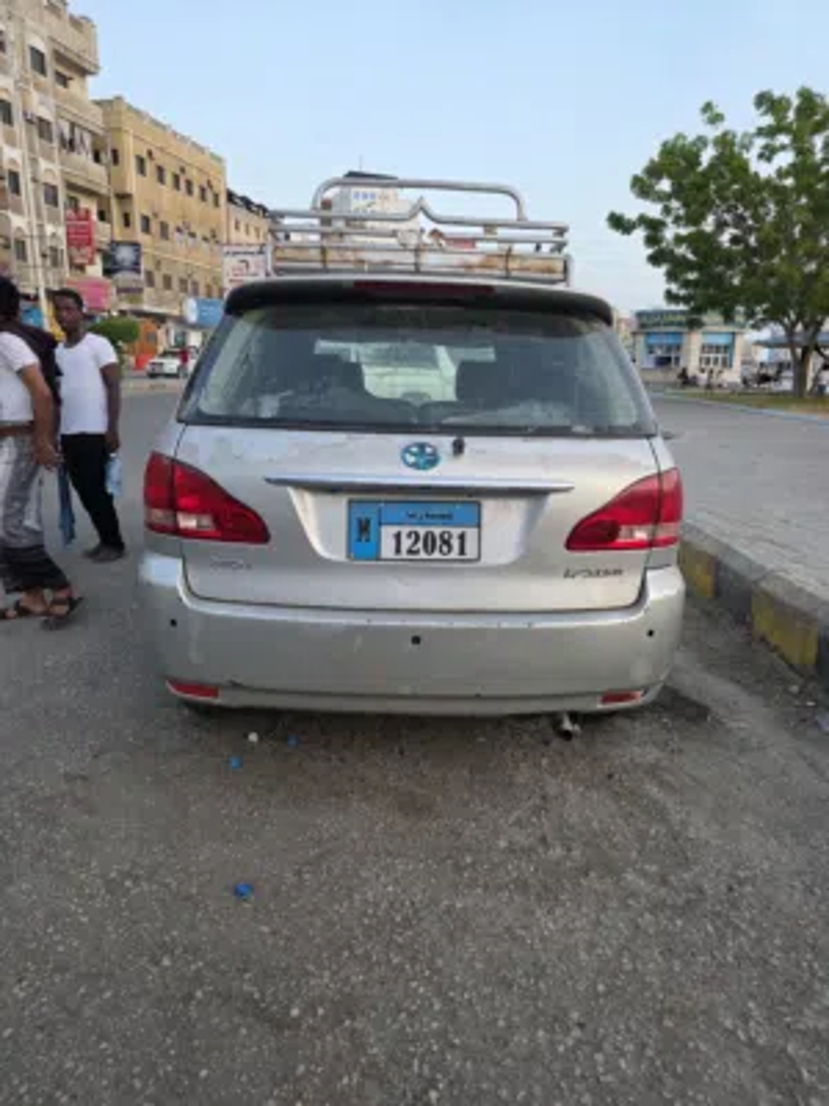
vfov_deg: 73.9
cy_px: 553
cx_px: 414
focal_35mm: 23
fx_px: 734
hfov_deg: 58.9
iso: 160
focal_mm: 6.3
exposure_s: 1/180
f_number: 1.7
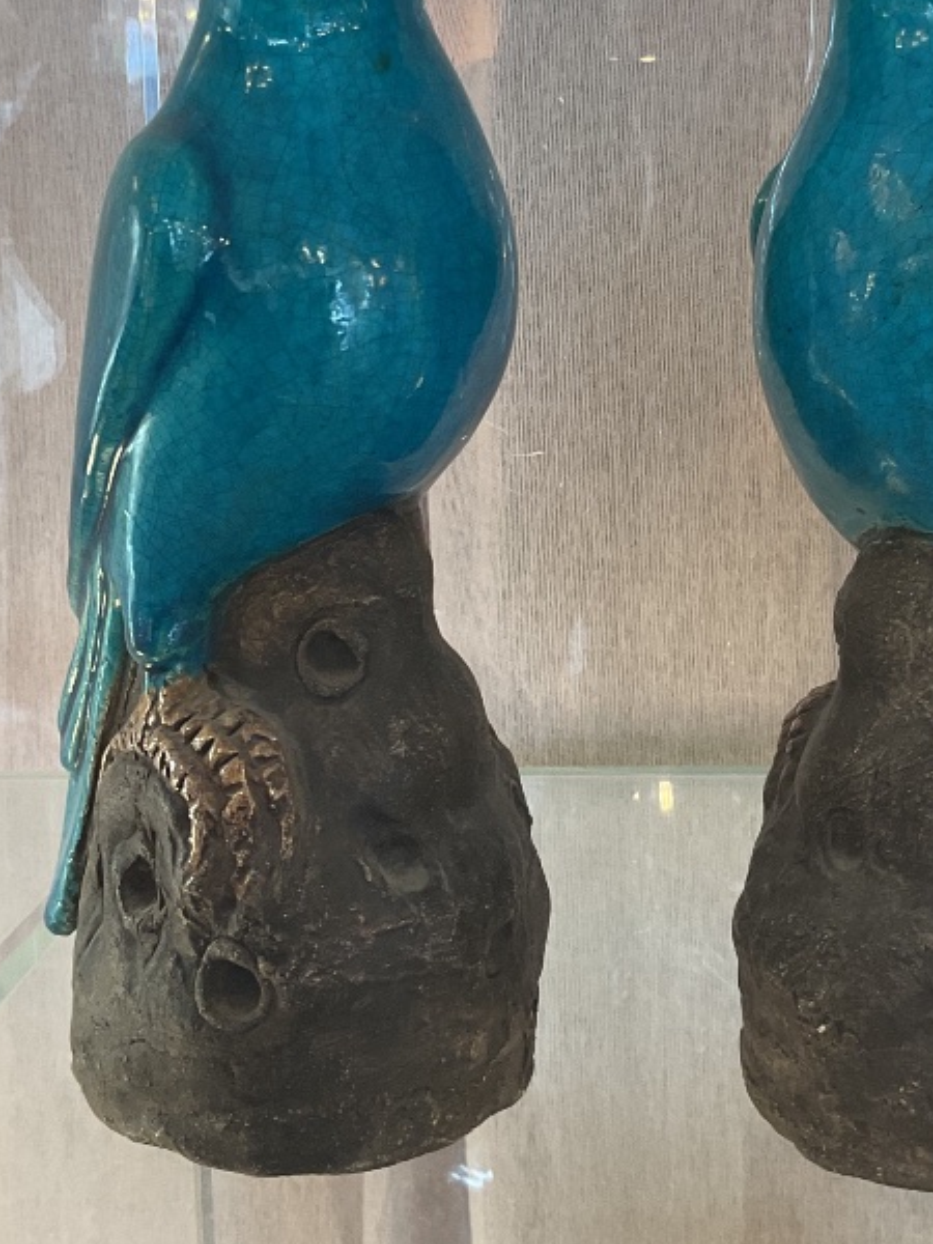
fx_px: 2084
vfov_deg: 32.7
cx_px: 634
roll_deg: +1.8
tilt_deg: -2.3
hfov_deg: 25.1
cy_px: 346
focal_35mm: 58
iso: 64
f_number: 1.8
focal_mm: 3
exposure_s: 1/100
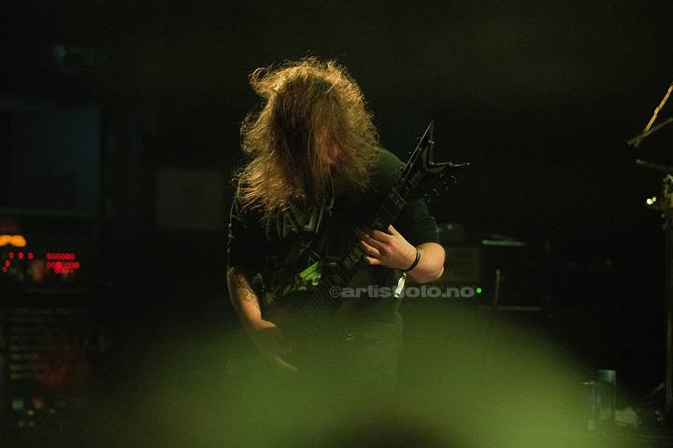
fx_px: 1963
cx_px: 336
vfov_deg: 13.0
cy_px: 224
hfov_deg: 19.5
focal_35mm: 105
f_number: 2.8
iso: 3200
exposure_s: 1/800
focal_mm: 105
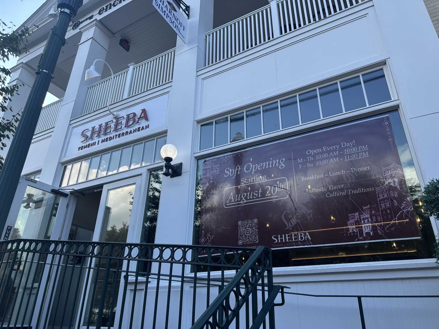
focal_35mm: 24
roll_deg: -1.2
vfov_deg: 56.8
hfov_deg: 71.6
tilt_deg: +26.1
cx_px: 220
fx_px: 304
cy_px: 164
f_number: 1.78
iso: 80
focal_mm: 6.86
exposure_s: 1/910
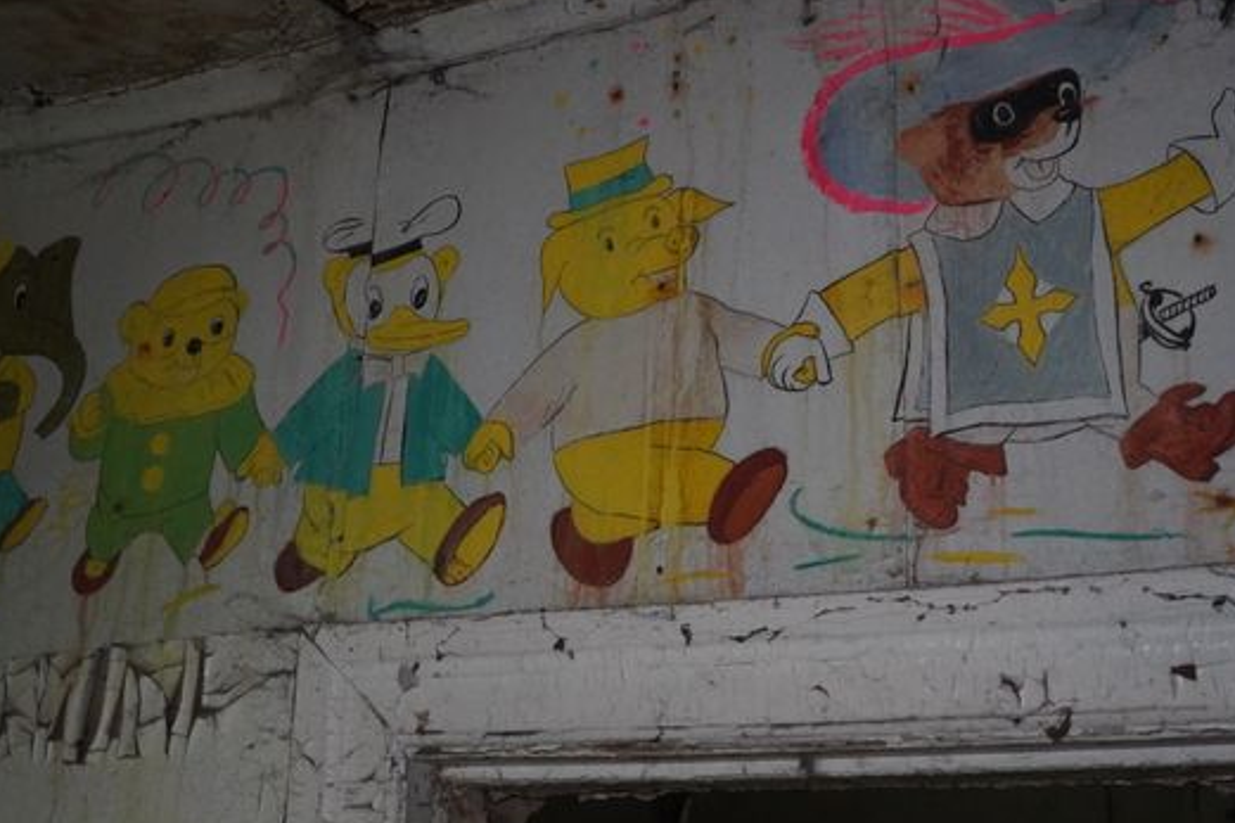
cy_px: 339
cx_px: 575
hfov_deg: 38.9
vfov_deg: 26.4
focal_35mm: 51
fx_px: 1749
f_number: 4
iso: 12800
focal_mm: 38
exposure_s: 1/60
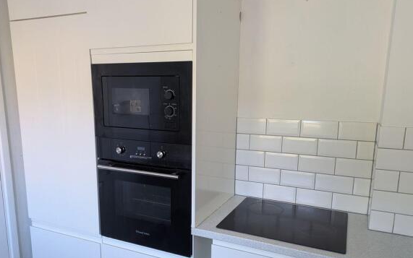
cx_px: 207
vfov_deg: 45.8
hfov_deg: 68.4
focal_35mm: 27
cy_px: 154
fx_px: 304
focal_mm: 5.43
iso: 264
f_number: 1.89
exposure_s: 1/100
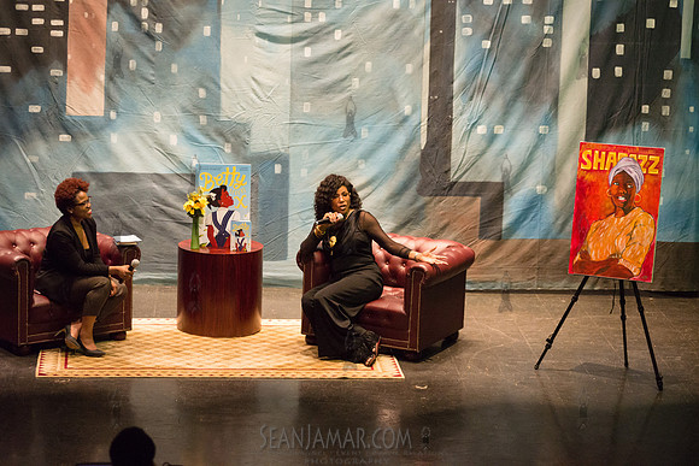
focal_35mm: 105
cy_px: 233
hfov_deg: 19.5
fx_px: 2039
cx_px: 350
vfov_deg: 13.0
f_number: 2.8
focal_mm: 105
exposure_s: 1/250
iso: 4000
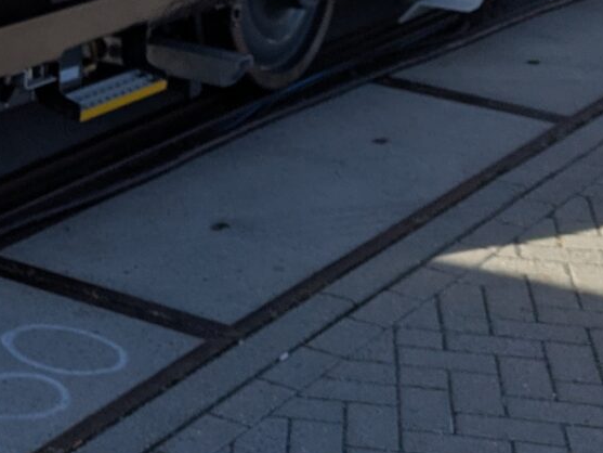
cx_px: -6
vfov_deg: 11.3
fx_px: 2004
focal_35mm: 115
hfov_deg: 16.7
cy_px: -519
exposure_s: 1/1733
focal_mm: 5.43
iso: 39
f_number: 1.89
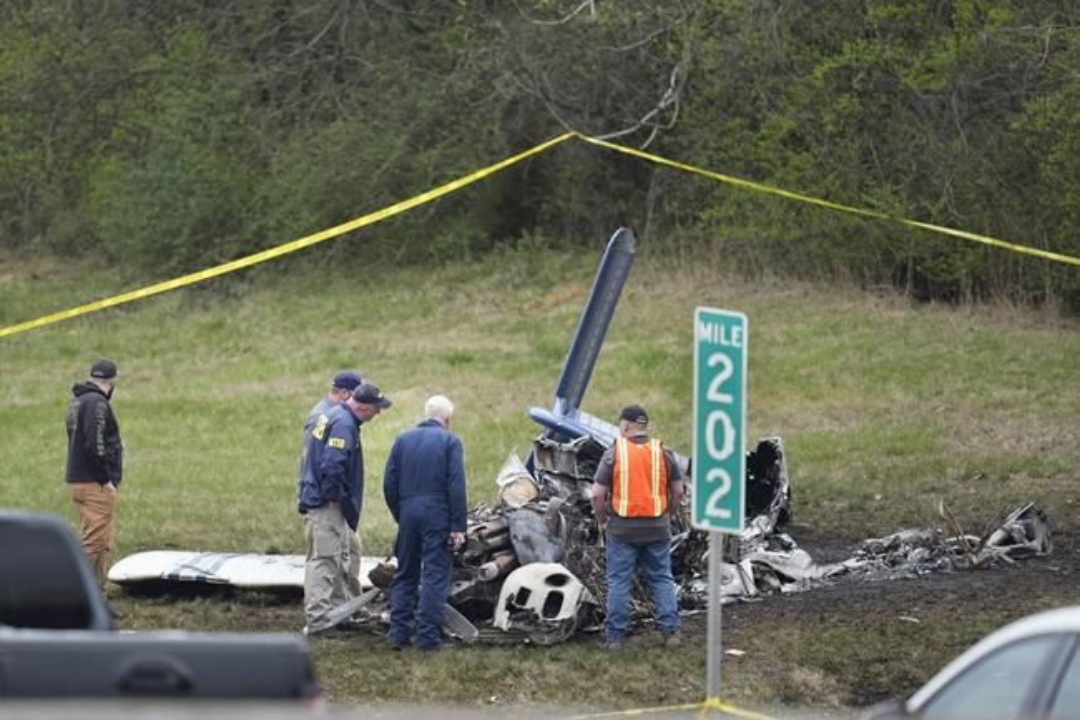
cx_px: 540
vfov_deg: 3.4
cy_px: 360
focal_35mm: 400
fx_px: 11996
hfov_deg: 5.2
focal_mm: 400
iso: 1250
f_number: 2.8
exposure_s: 1/2000
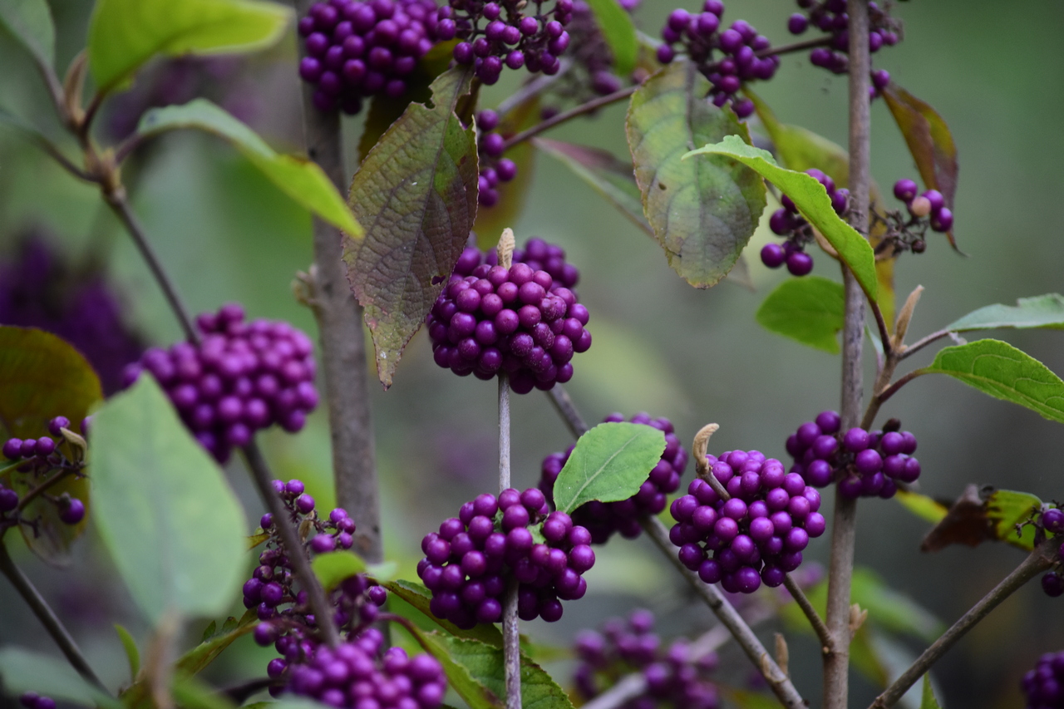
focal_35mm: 292
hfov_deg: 7.0
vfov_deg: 4.7
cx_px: 532
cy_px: 354
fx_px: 8643
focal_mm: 195
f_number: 5
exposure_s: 1/60
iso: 800
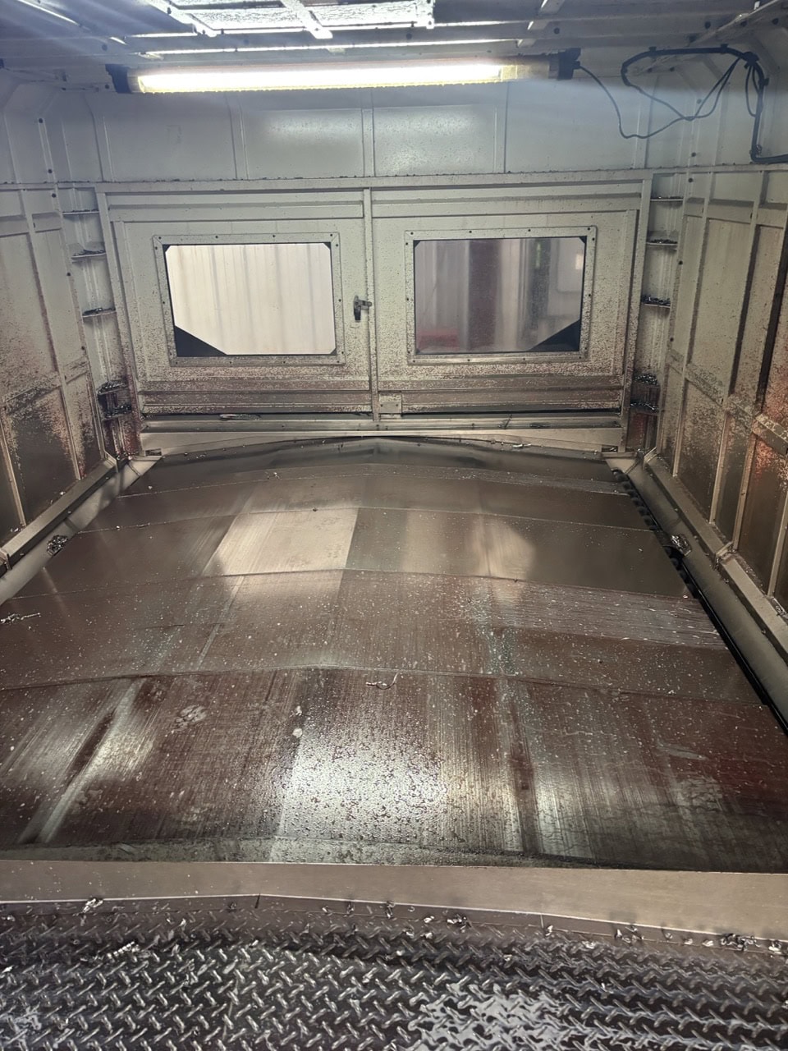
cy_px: 526
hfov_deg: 53.1
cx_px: 394
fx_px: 789
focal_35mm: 26
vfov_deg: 67.3
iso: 250
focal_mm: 6
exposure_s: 1/60
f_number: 1.6
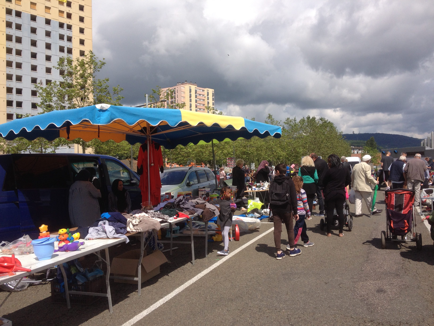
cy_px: 163
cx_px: 217
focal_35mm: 35
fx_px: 439
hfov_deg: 52.6
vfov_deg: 40.7
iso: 50
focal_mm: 4.28
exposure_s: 1/2304
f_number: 2.4
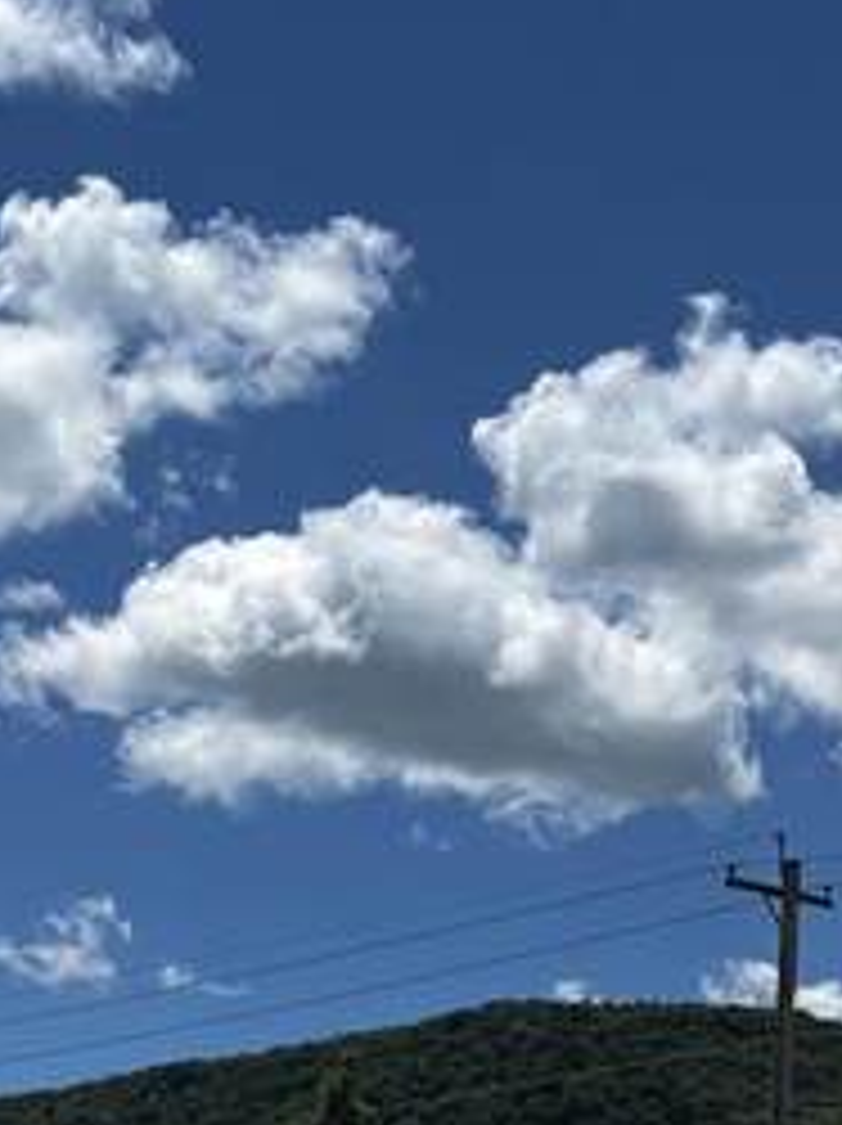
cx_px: 167
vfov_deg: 17.5
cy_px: 1714
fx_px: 3249
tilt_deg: -2.8
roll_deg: -0.3
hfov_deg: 14.7
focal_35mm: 100
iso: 50
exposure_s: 1/6494
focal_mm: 5.1
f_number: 1.6
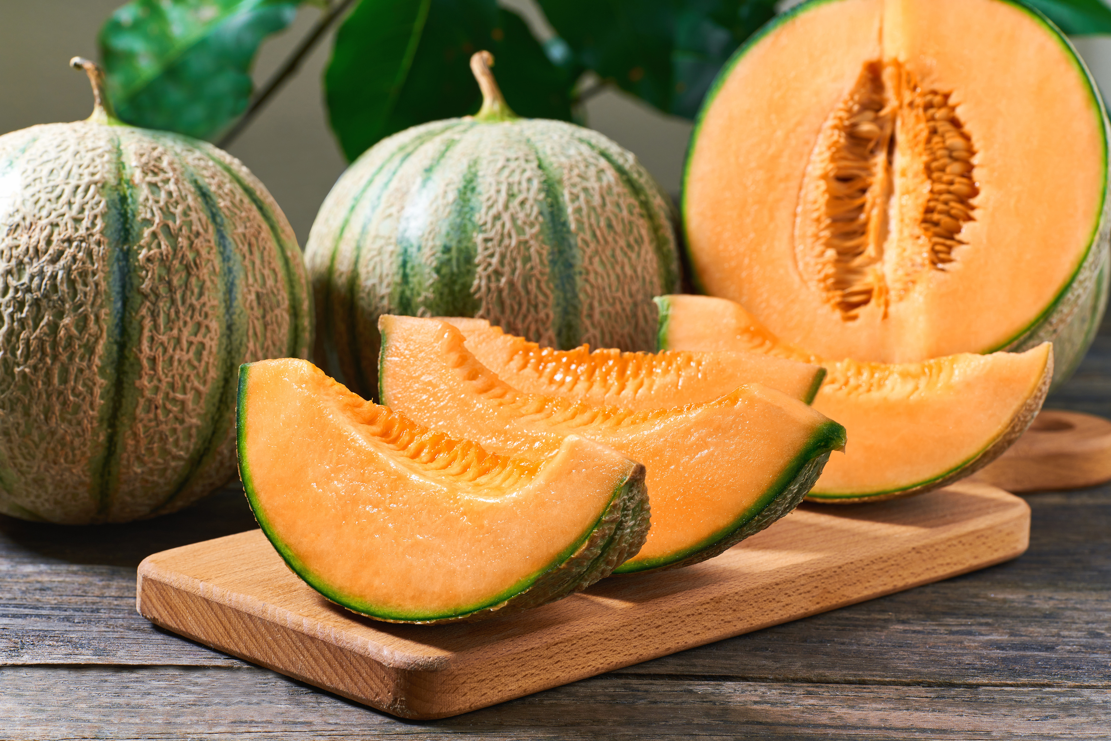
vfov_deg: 15.2
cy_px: 370
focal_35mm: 90
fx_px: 2778
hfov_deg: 22.6
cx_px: 556
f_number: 11
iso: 100
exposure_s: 1/160
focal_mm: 90
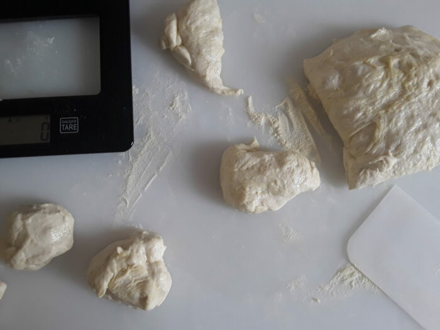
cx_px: 220
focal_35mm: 27
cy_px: 165
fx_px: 343
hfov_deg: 65.3
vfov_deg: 51.4
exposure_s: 1/33
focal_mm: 2.91
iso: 50
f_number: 1.9
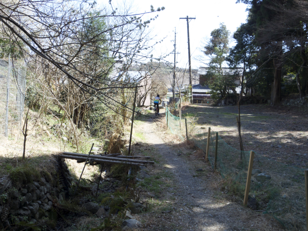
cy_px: 116
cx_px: 154
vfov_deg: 44.2
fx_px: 285
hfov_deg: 56.8
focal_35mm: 32
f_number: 4
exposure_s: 1/200
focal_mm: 5.9
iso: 250
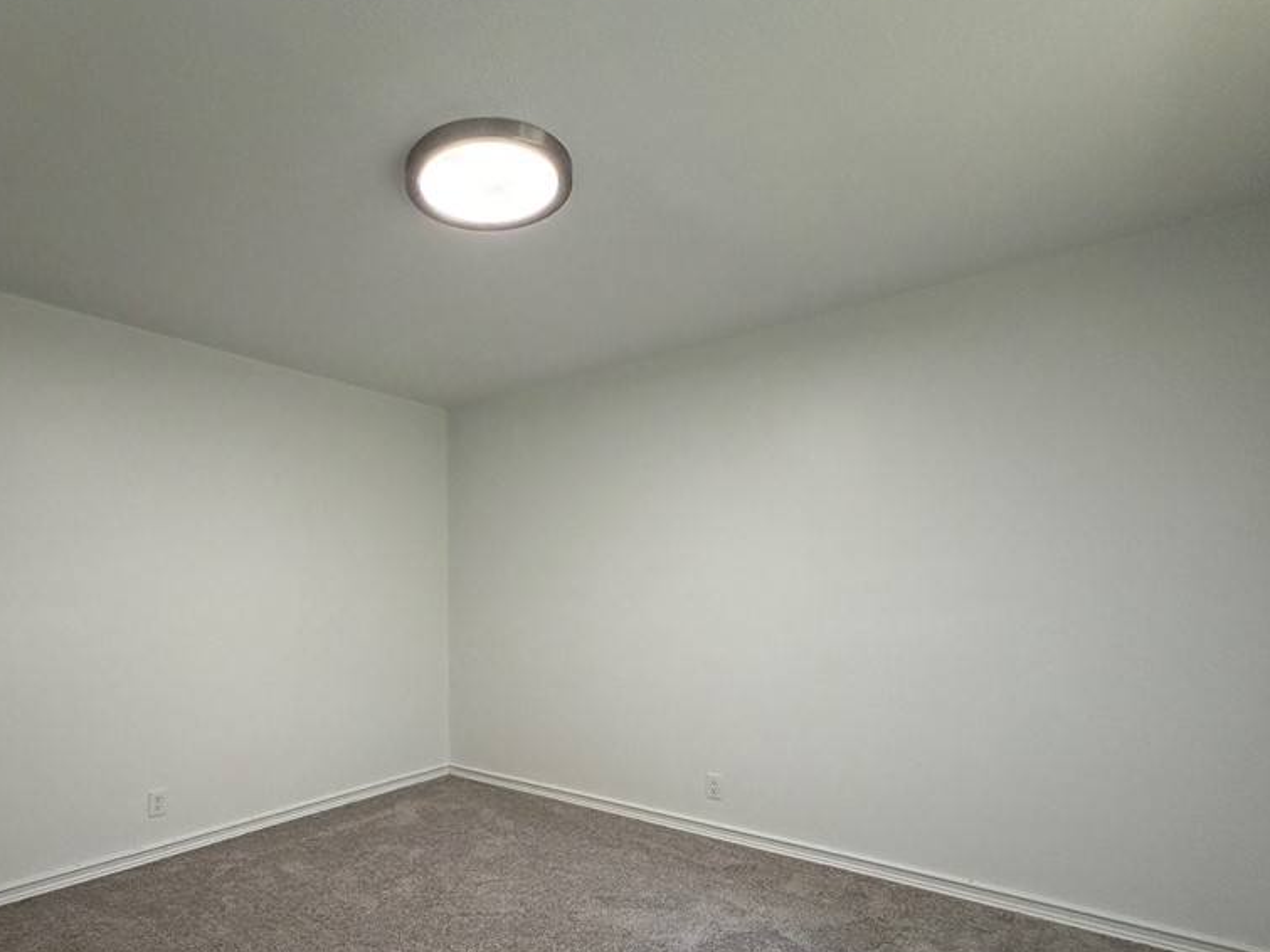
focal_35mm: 19
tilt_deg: -2.6
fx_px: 697
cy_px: 621
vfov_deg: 67.1
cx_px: 491
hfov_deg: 83.3
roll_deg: +0.4
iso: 320
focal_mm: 2.22
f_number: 2.2
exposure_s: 1/120
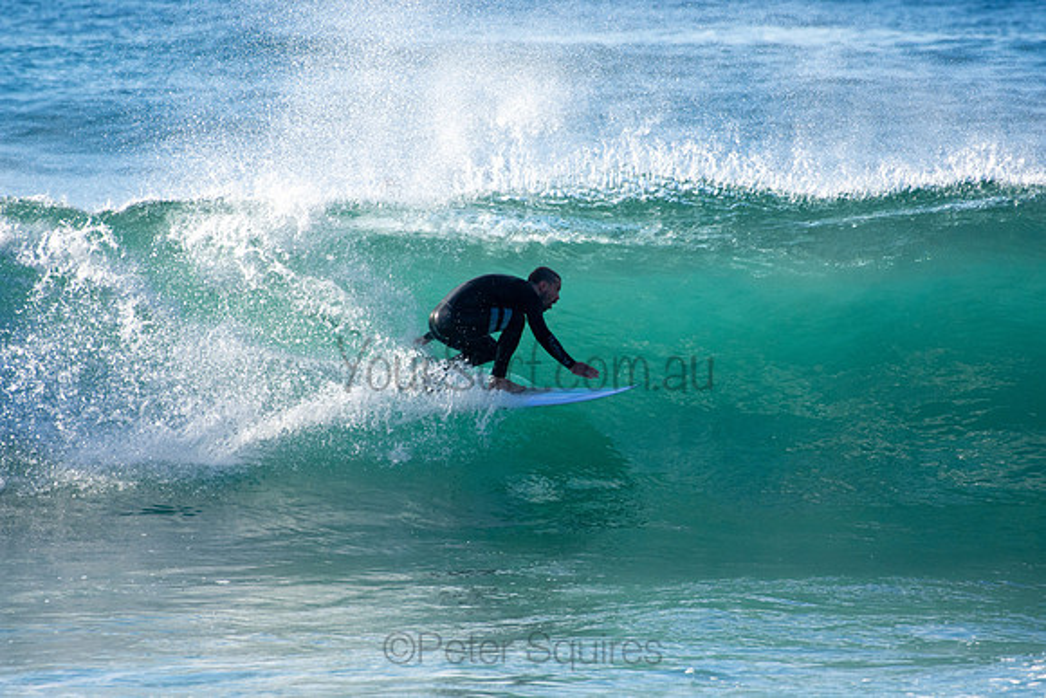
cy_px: 349
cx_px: 523
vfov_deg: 1.8
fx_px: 21796
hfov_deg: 2.7
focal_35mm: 750
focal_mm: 500
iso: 560
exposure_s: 1/2000
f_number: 5.6
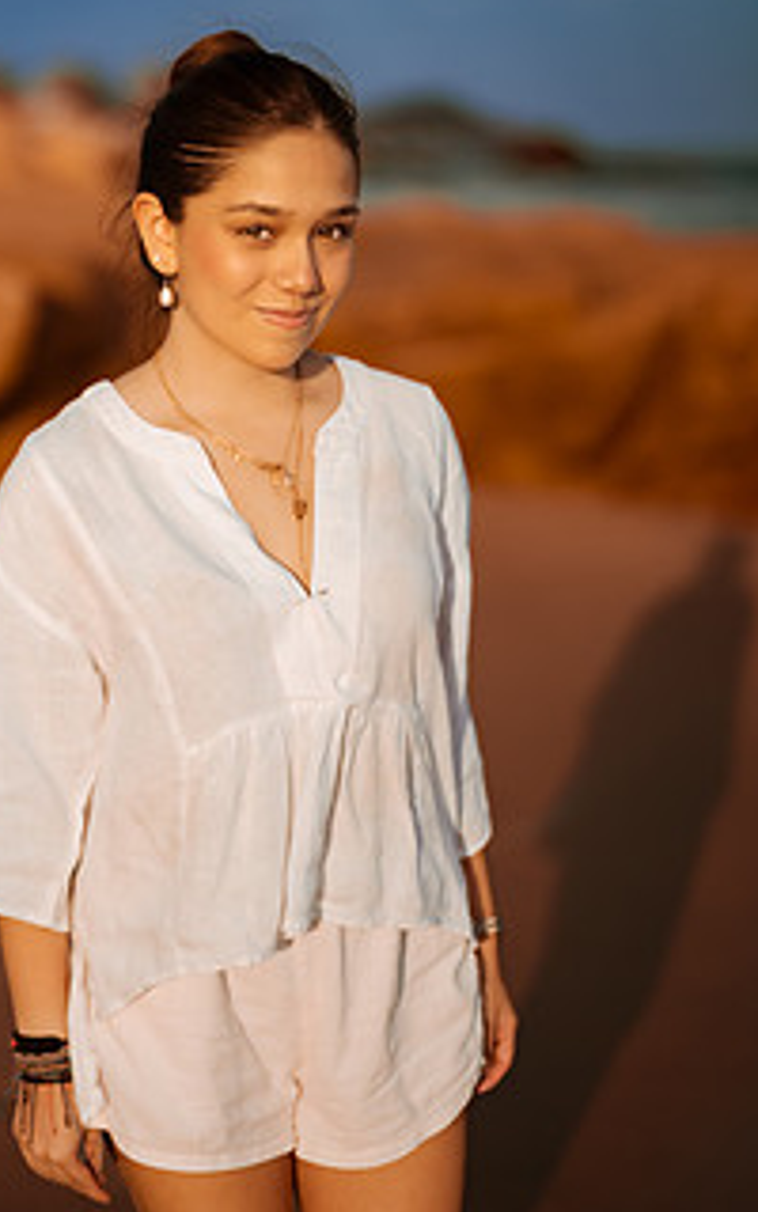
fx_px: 2743
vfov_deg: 24.9
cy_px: 496
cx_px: 239
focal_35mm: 83
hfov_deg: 15.7
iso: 200
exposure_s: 1/8000
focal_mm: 58
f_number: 1.4
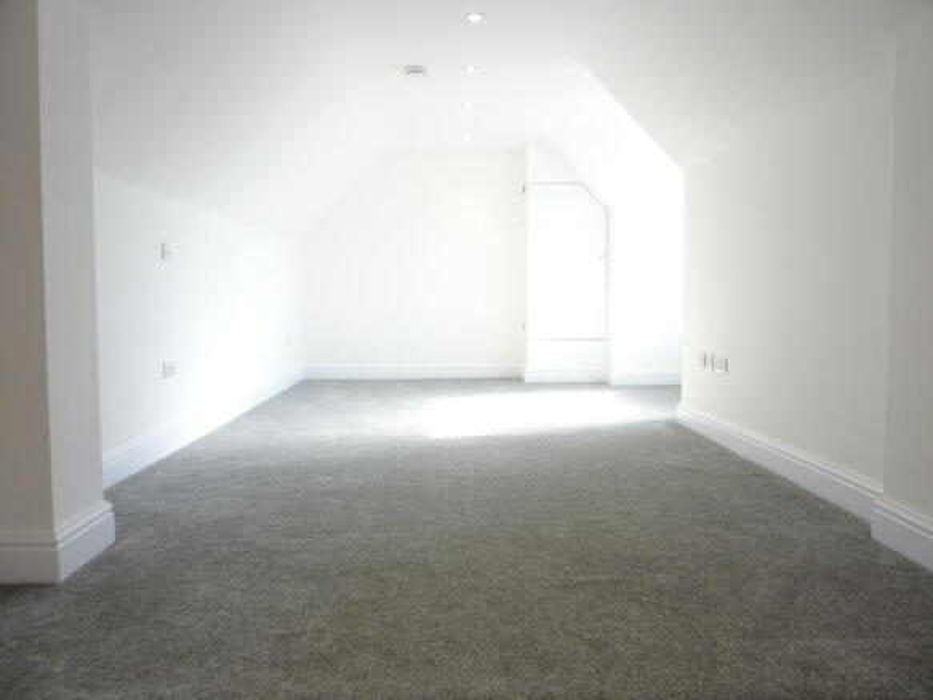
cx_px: 466
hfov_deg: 69.4
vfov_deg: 54.9
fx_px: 674
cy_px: 350
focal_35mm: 25
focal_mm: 4.1
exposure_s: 1/40
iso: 80
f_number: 3.3
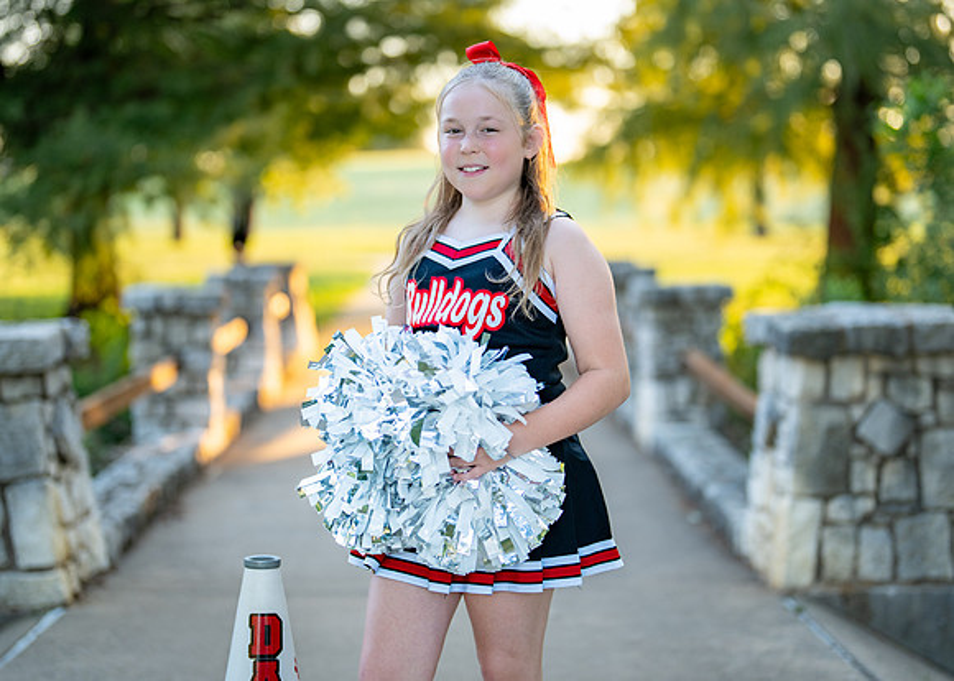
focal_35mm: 61
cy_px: 297
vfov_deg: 23.3
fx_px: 1650
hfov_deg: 32.2
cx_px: 497
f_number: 1.2
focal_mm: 50
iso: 200
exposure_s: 1/640
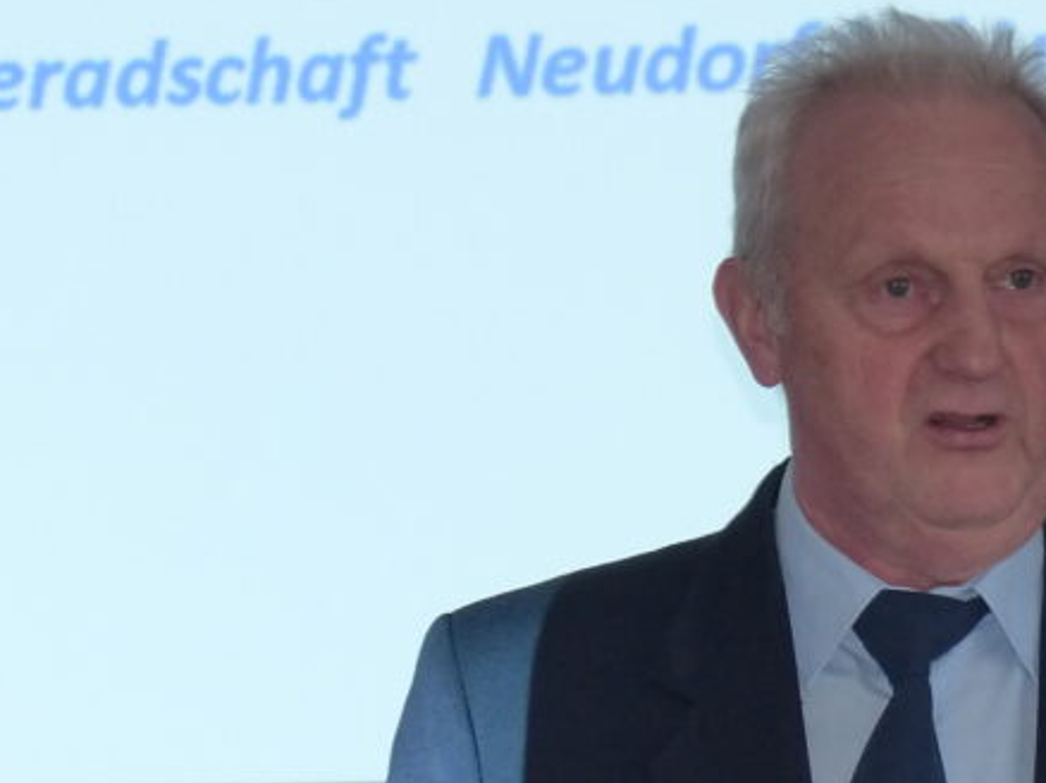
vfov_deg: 3.9
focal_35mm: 384
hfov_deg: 5.2
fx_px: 11597
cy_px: 637
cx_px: 337
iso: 200
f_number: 2.8
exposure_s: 1/60
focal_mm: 25.2
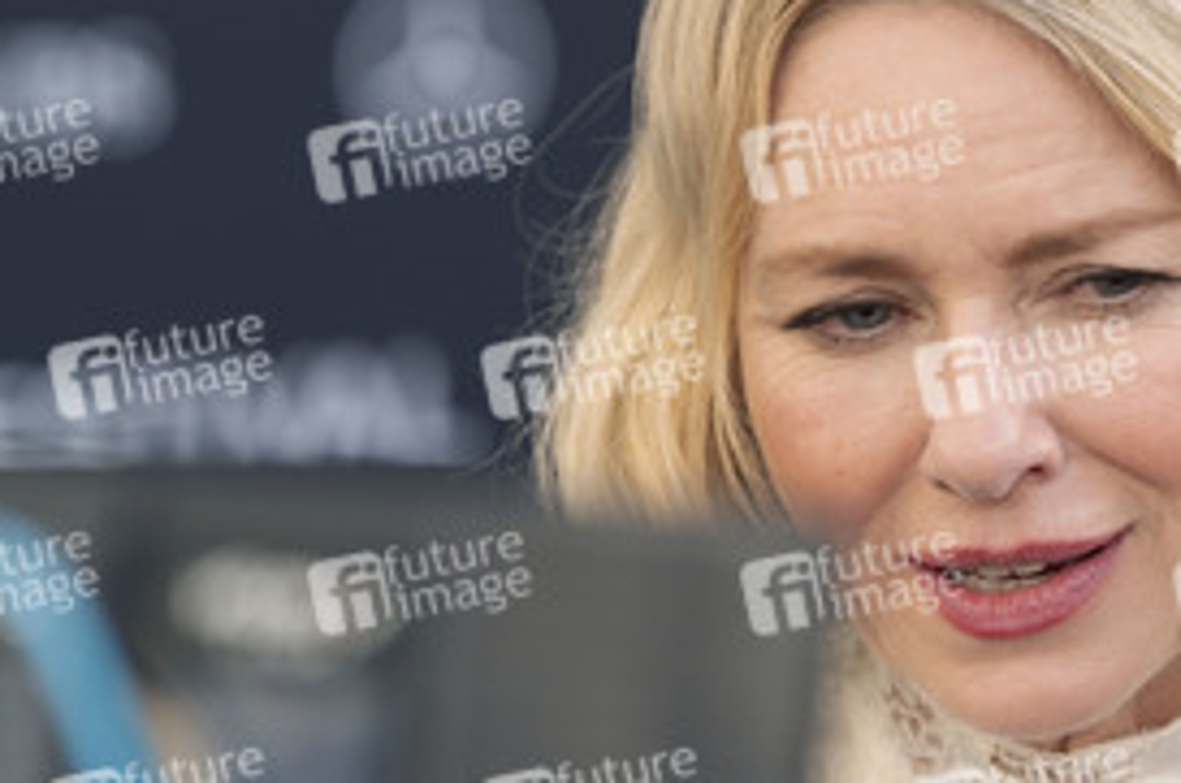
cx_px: 911
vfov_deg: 4.1
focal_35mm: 331
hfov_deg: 6.2
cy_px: 260
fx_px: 10839
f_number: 5.6
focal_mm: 200
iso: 800
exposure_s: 1/400
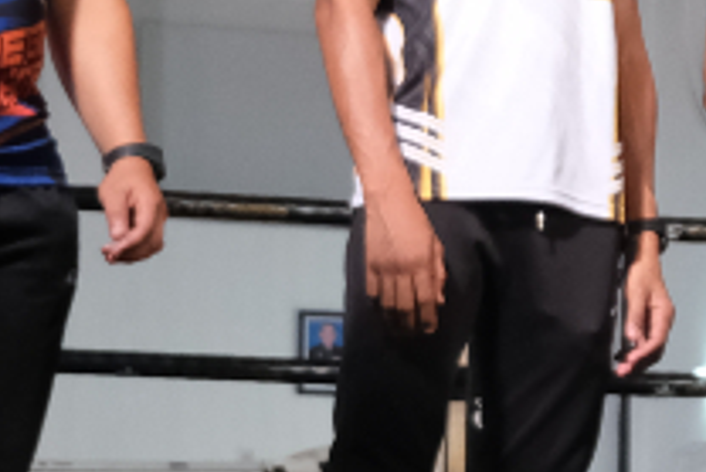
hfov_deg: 11.3
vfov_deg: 7.7
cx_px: 849
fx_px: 3513
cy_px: 37
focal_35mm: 179
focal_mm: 20.9
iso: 1600
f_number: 4
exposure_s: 1/250
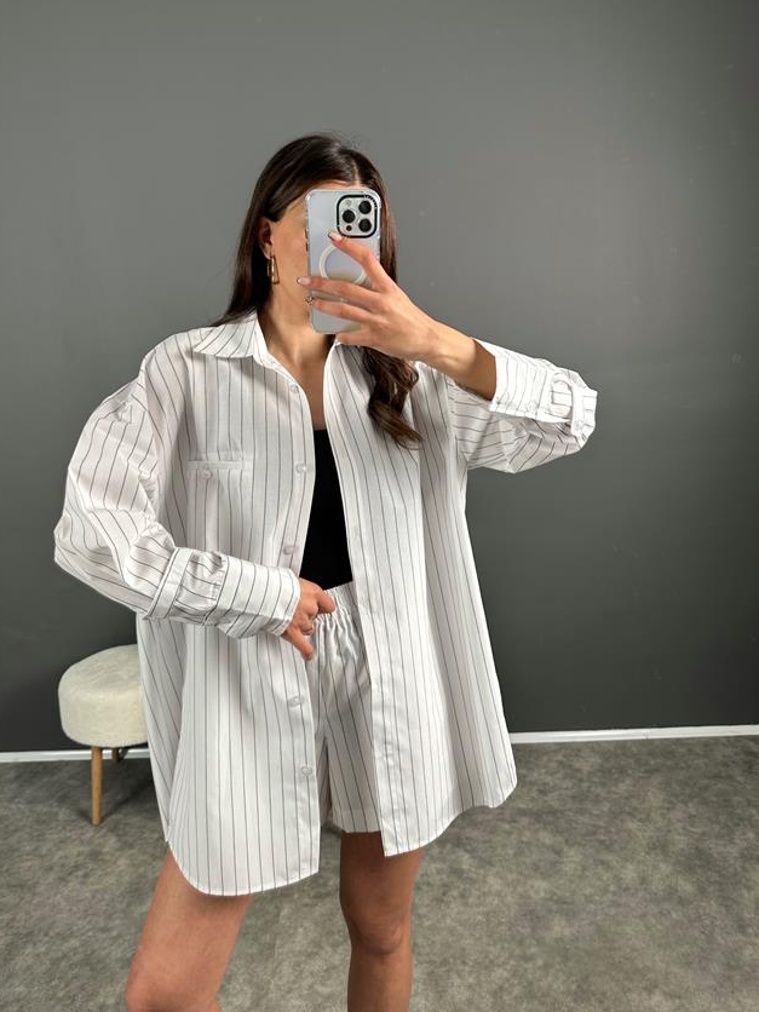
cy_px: 458
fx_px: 789
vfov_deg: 65.2
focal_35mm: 27
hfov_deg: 51.3
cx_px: 361
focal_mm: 6.86
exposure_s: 1/121
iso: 64
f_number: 1.78
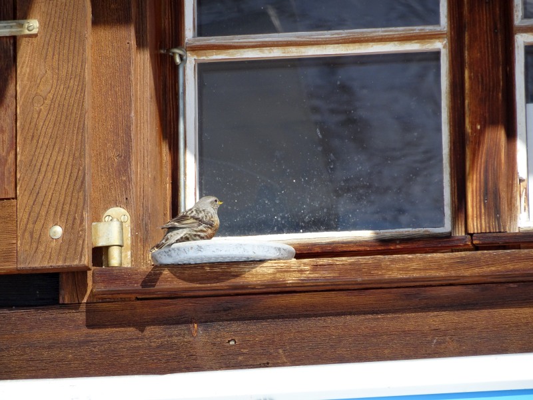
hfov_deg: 6.6
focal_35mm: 300
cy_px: 200
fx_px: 4619
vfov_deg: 5.0
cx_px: 266
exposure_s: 1/320
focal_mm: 51.19
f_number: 6.3
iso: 80
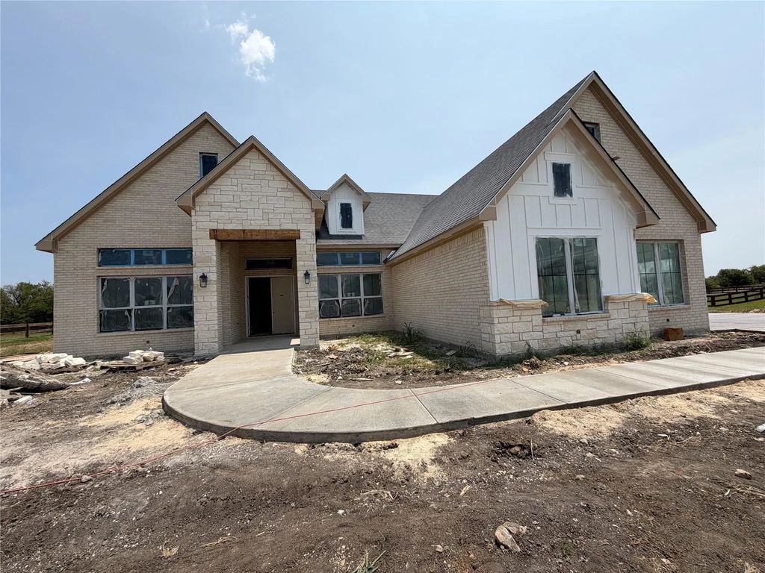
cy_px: 286
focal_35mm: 14
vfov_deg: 85.7
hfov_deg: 102.1
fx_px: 309
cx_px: 382
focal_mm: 2.22
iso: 20
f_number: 2.2
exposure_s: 1/1285
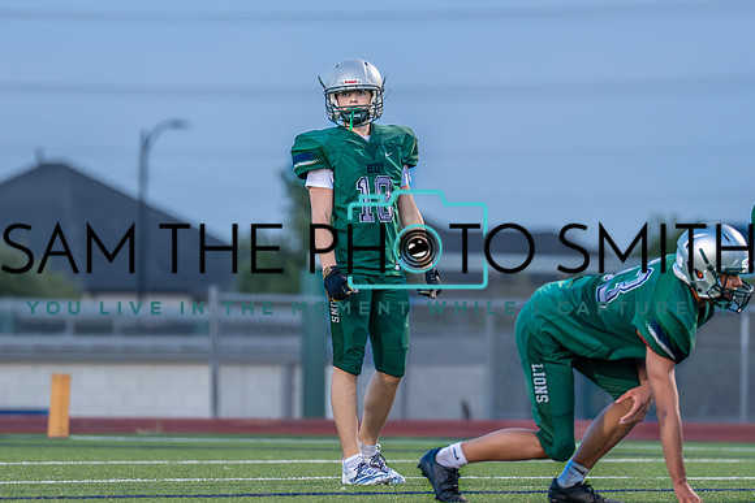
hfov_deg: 4.7
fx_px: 9270
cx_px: 373
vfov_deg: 3.1
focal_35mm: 442
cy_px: 225
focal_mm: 200
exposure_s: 1/1000
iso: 1600
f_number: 2.8
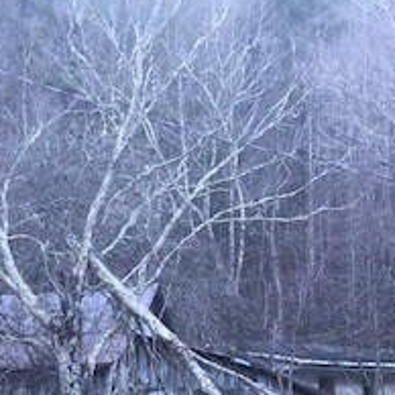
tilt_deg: +3.3
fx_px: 1962
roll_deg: +2.6
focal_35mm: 152
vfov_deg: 11.3
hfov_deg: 11.5
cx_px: 295
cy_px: 460
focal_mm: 6
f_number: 2.4
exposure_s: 1/60
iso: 40
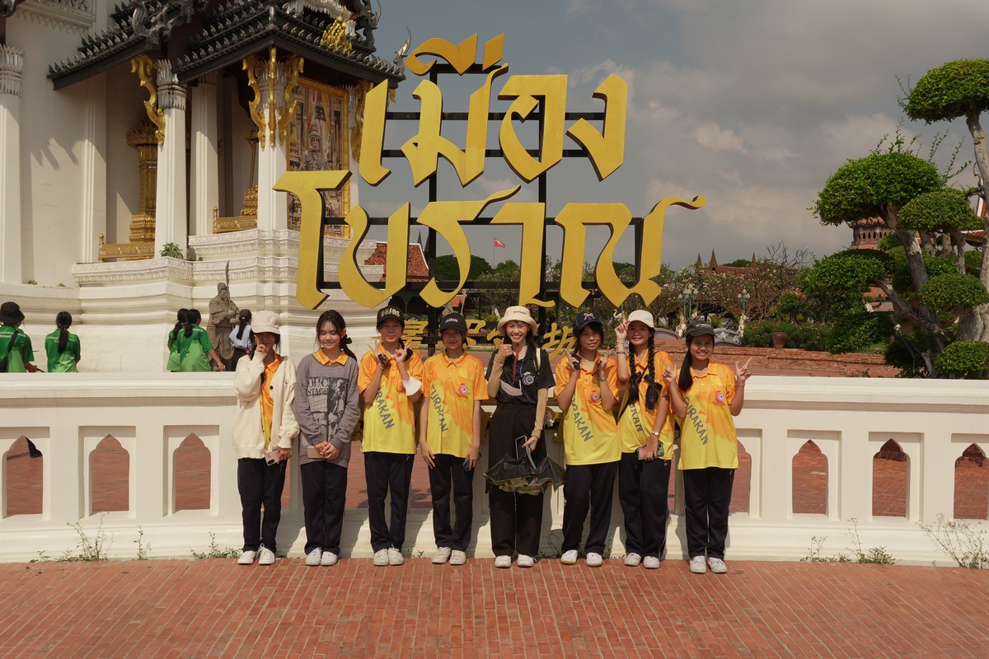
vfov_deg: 38.4
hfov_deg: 55.1
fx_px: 948
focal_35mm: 34
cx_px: 494
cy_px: 330
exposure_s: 1/1000
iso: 125
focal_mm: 23
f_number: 8
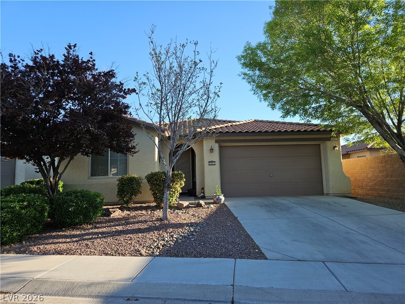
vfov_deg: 58.9
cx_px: 202
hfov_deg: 73.9
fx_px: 269
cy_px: 152
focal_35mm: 23
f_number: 1.8
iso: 50
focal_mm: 5.4
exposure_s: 1/1030
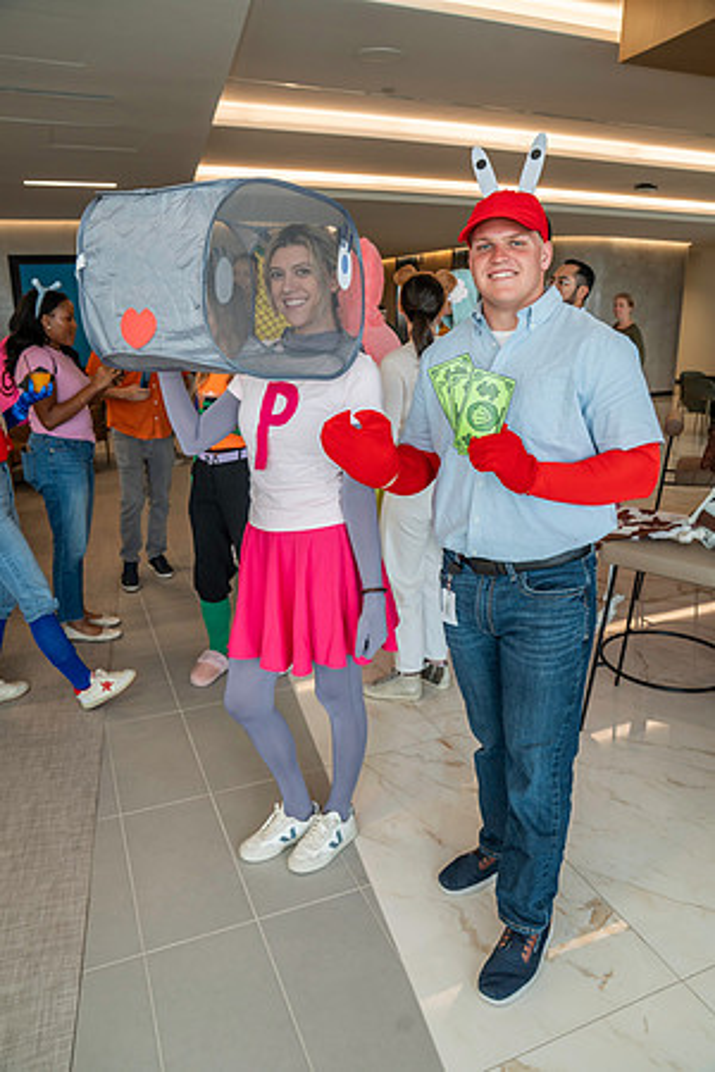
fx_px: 715
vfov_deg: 73.7
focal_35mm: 24
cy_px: 536
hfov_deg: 53.1
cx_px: 358
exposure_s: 1/160
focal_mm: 24
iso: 640
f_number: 4.5
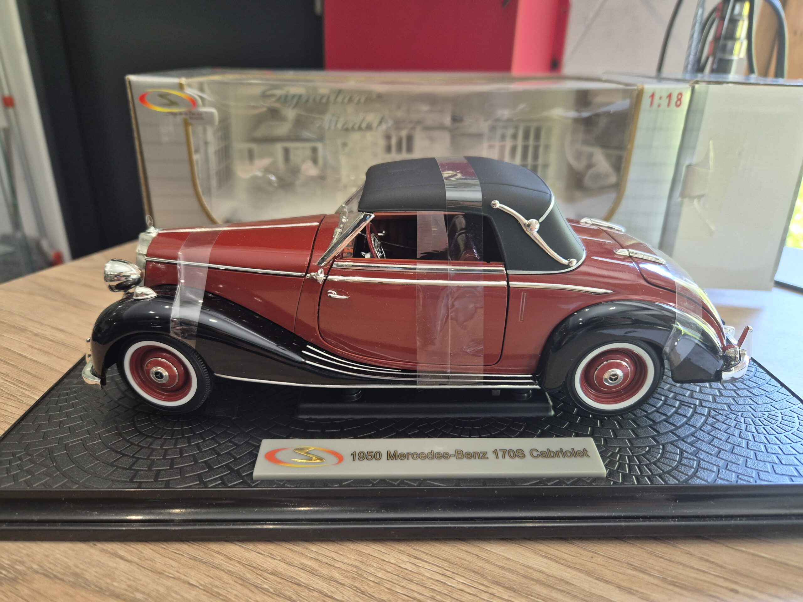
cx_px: 402
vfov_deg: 58.9
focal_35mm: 23
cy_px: 301
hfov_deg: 73.9
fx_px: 534
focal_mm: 5.4
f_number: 1.8
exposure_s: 1/100
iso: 320
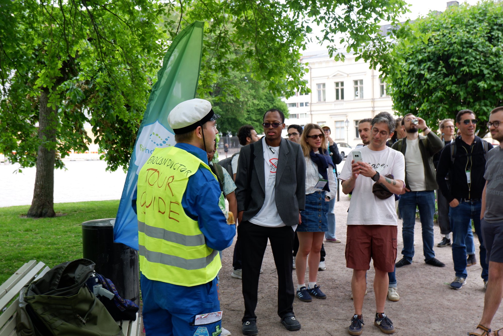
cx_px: 252
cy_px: 168
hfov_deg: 49.5
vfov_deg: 34.3
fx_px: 545
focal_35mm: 39
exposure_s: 1/125
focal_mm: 26.4
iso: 250
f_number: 5
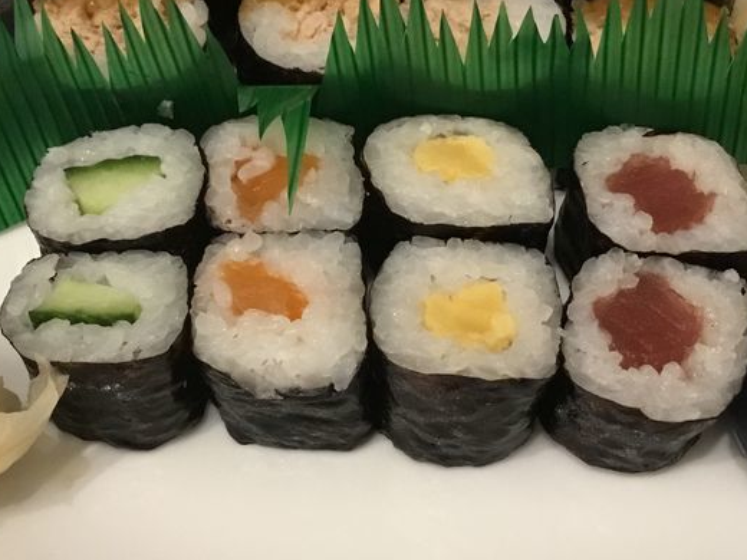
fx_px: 1316
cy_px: 284
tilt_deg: -51.1
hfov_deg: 31.7
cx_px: 371
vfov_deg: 24.0
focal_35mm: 61
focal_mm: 3.3
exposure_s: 1/33
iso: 250
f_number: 2.4
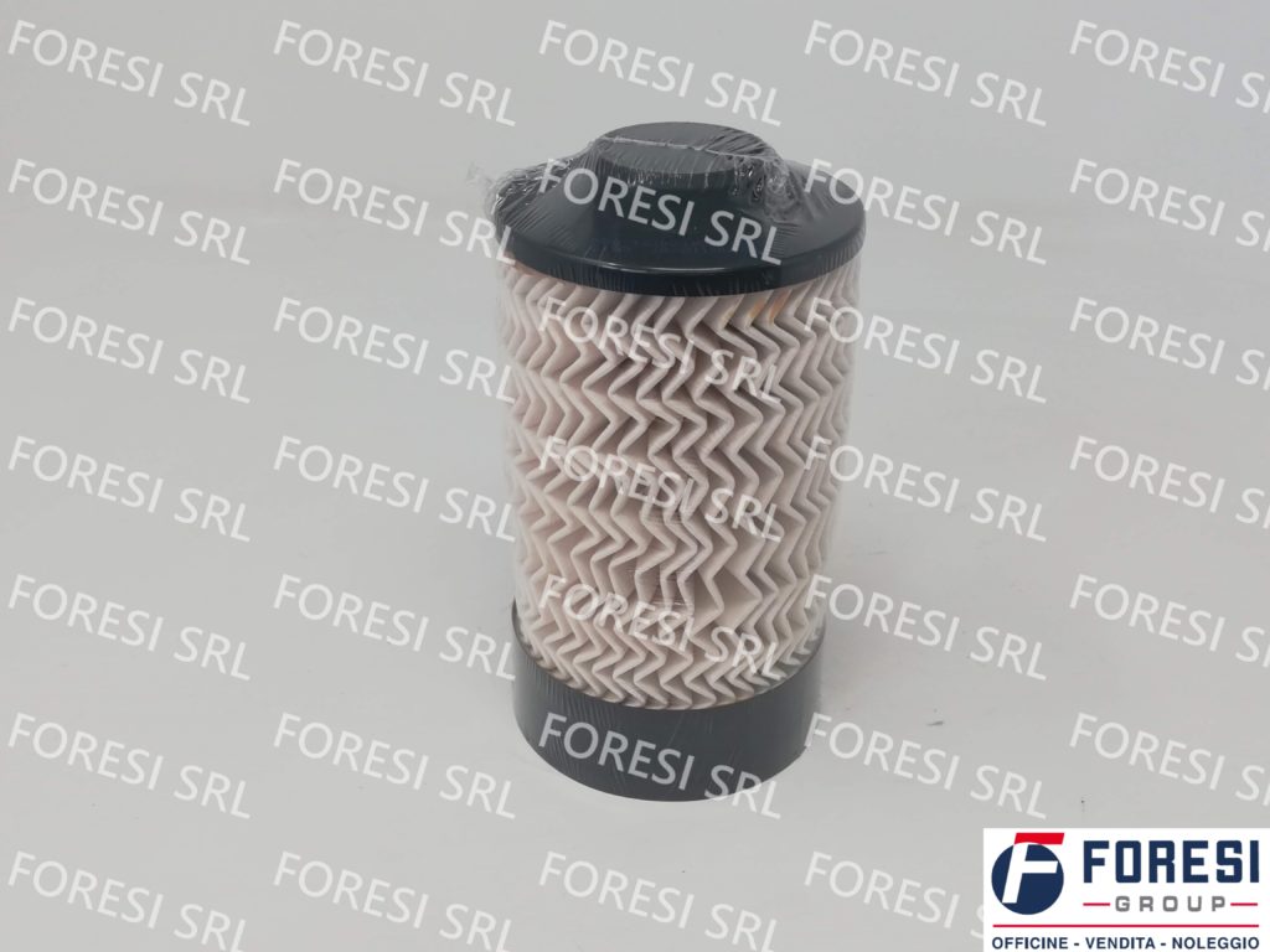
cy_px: 476
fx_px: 1357
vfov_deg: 38.7
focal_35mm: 37
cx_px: 635
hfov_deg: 50.1
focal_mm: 3.81
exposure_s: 1/122
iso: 50
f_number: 2.2
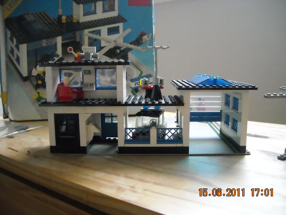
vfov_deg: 40.7
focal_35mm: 35
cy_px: 108
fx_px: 289
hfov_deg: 52.6
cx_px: 143
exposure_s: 1/60
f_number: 2.8
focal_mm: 5.7
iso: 800
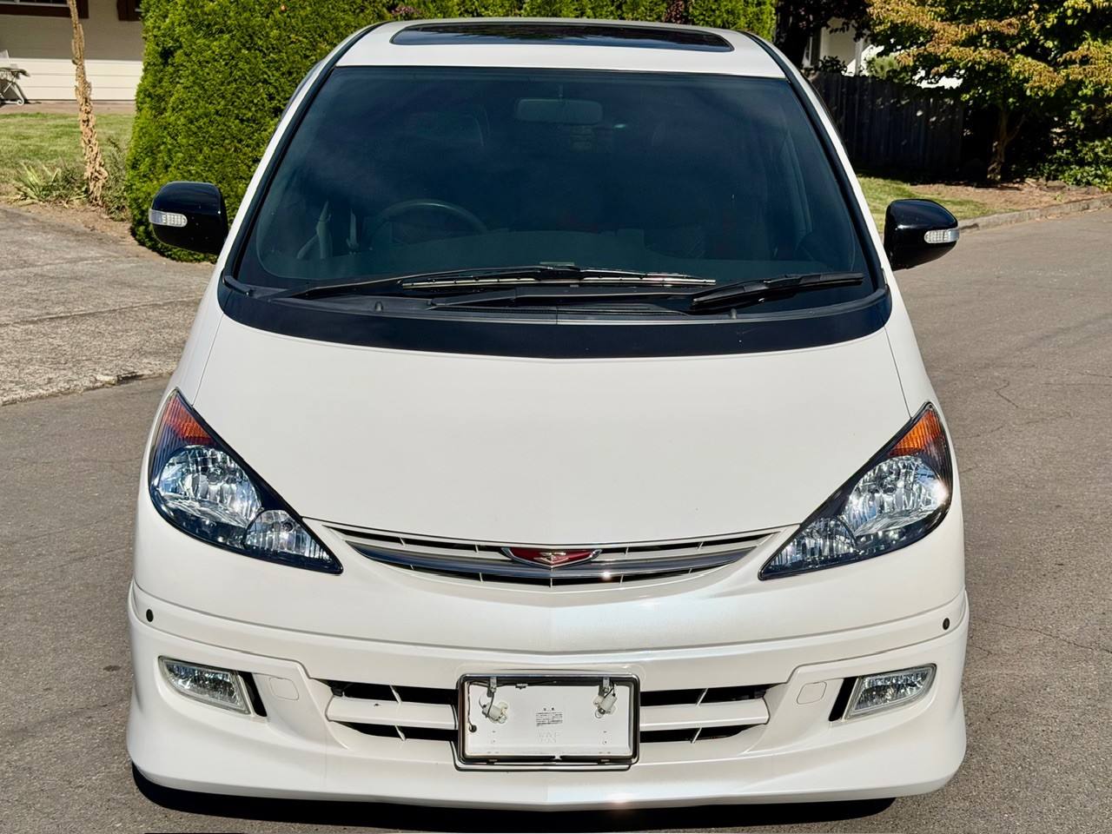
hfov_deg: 39.7
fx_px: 1542
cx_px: 556
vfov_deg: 30.3
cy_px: 417
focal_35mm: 48
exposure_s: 1/20408
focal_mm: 6.76
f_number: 1.78
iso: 80
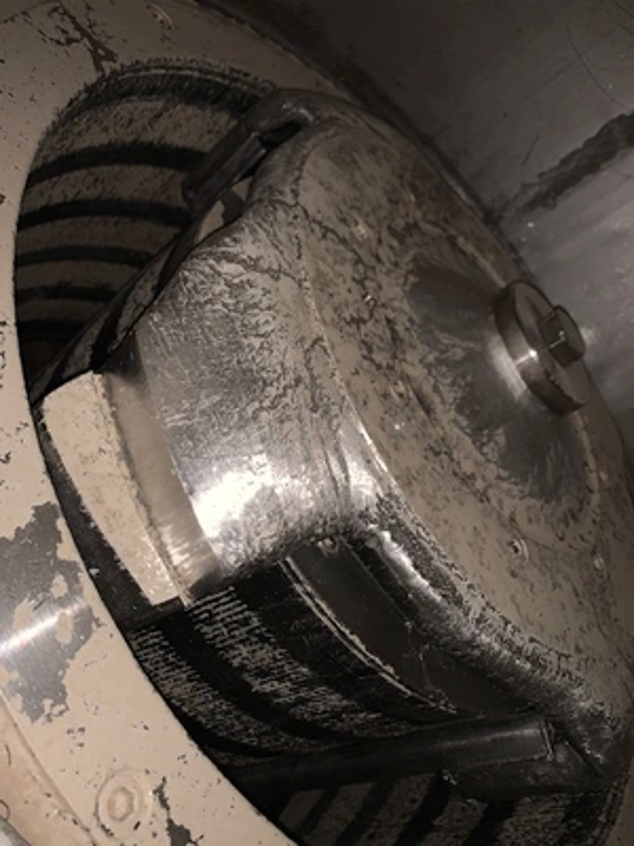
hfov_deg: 53.1
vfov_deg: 67.3
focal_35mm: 26
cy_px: 423
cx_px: 317
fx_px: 635
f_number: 1.8
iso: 40
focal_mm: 4.25
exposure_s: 1/48
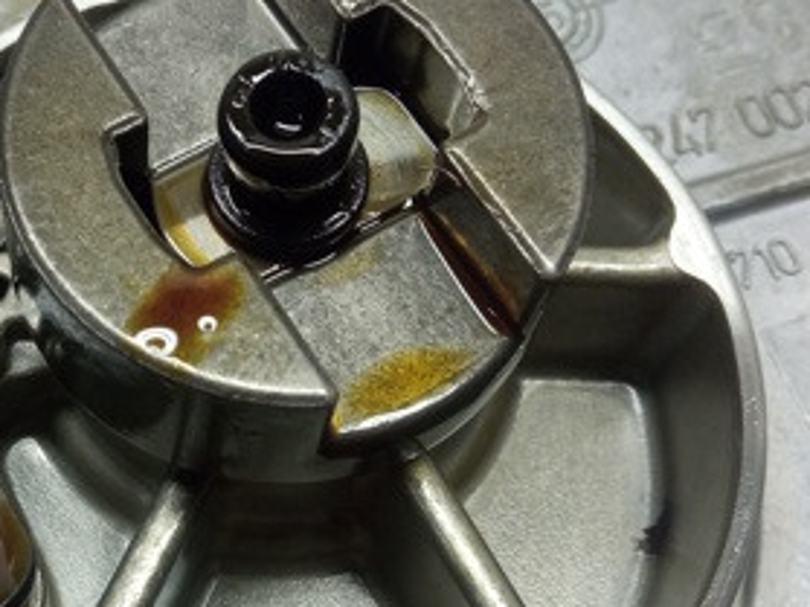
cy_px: 359
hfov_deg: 30.6
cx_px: 183
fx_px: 1450
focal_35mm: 62
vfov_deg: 23.6
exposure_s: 1/33.3
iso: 204
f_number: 2.2
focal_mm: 3.79
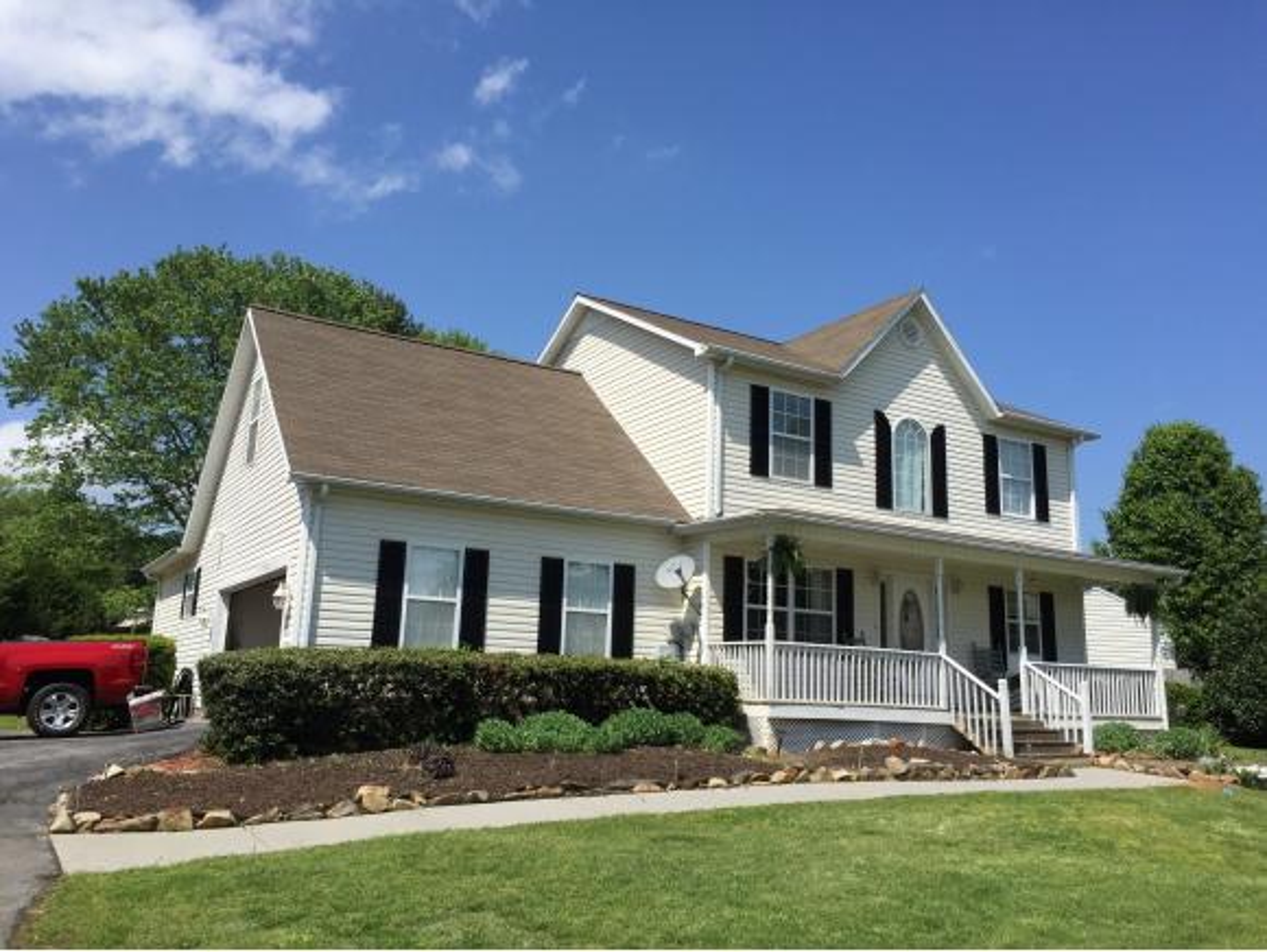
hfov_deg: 61.6
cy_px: 476
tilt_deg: +12.9
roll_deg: -3.3
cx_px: 634
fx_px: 1062
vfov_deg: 48.3
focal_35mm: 29
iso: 32
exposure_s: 1/2639
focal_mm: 4.15
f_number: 2.2
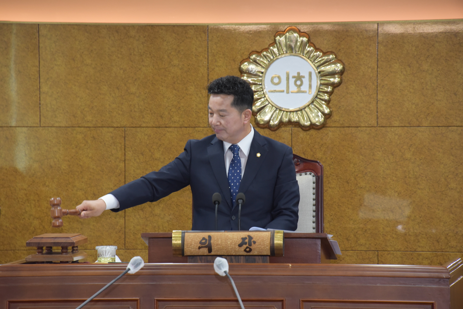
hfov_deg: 6.9
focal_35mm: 300
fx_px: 3860
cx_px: 232
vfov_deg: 4.6
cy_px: 154
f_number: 8
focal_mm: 300
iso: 3200
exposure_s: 1/200
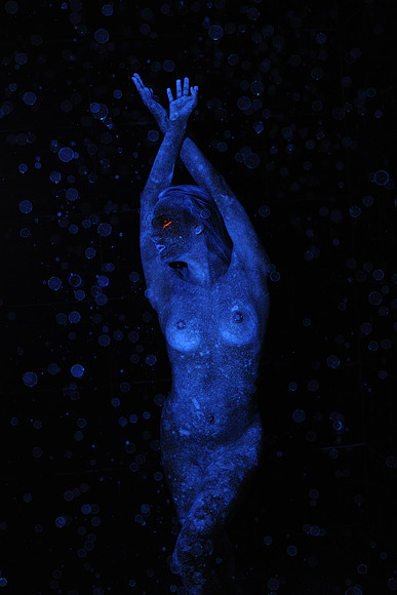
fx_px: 827
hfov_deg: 27.0
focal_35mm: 50
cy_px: 298
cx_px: 198
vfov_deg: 39.6
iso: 800
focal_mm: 50
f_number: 4
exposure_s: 1/125
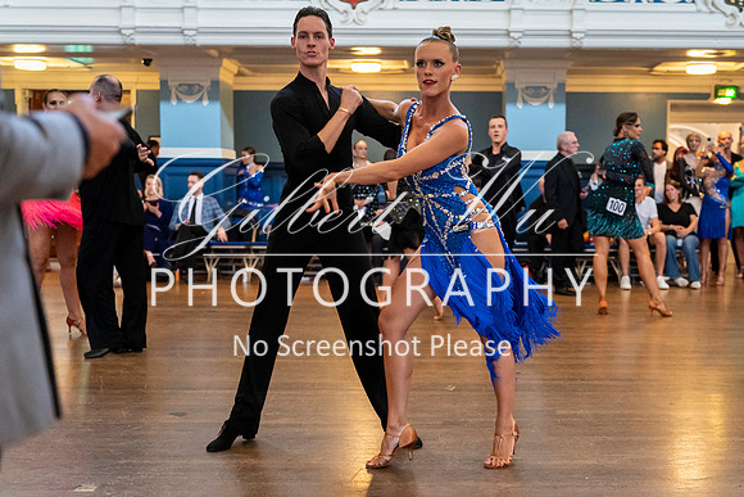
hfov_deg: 44.5
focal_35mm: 44
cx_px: 439
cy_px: 273
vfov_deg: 30.7
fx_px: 905
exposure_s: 1/500
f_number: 2.2
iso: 6400
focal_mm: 35
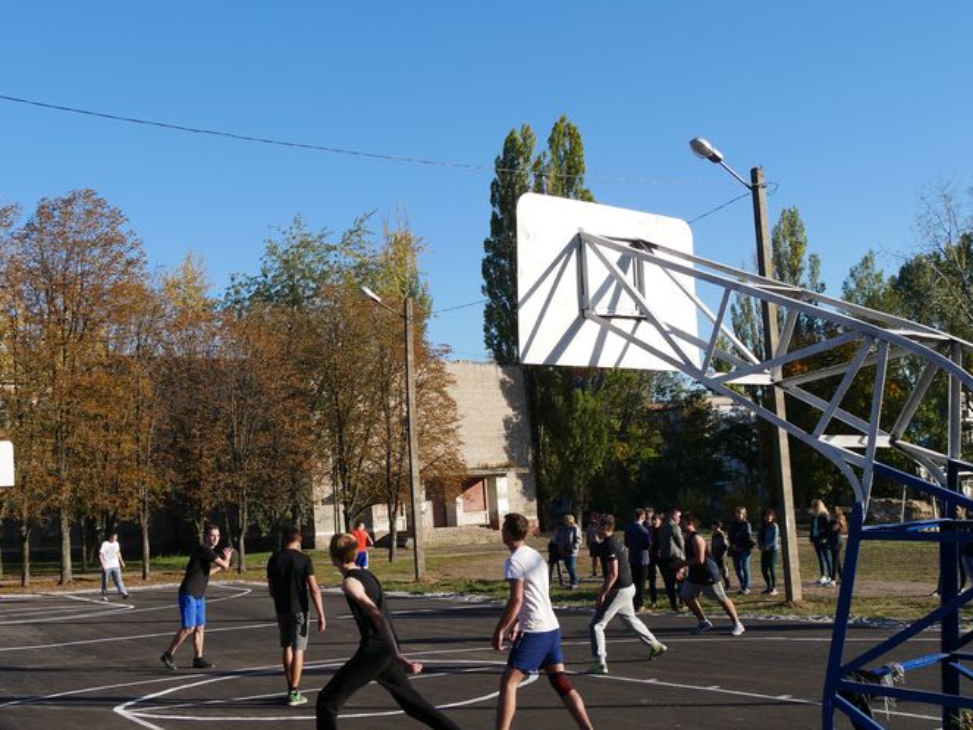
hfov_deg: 48.9
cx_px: 437
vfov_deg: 37.7
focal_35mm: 38
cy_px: 380
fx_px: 1068
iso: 200
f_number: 6.3
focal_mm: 14
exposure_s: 1/400
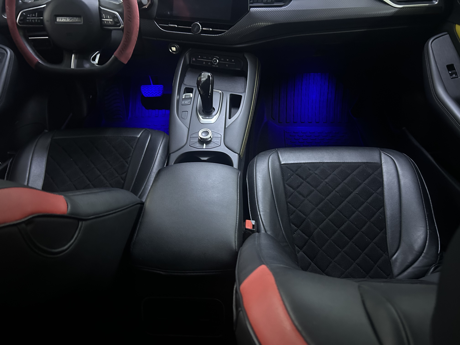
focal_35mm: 26
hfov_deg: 67.3
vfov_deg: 53.1
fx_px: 346
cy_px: 172
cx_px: 230
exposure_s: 1/17
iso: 1250
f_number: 1.5
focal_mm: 5.7
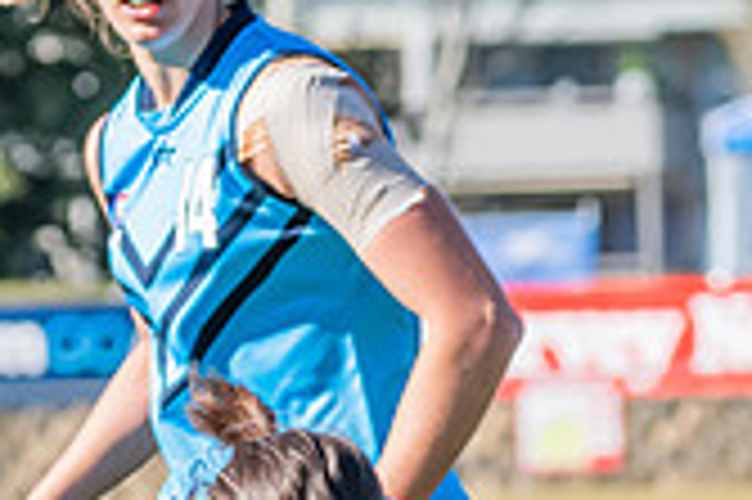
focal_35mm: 795
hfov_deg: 2.6
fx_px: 16590
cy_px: 904
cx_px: -46
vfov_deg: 1.7
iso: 800
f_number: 9
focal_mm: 180
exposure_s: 1/1250
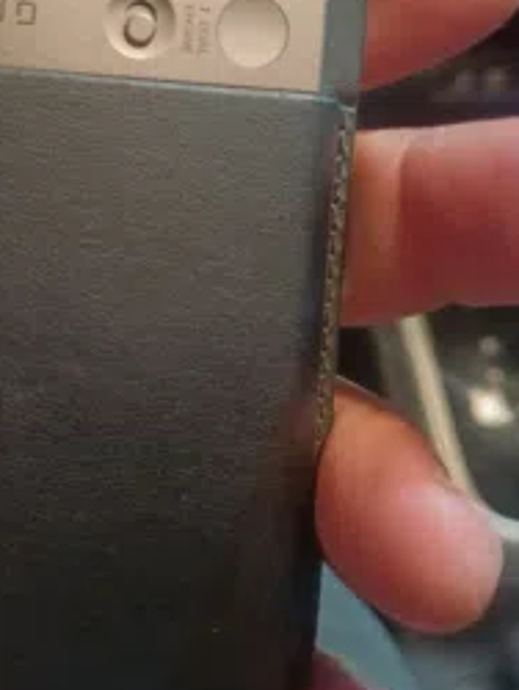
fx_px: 798
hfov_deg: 35.2
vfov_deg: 46.4
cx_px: 130
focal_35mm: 40
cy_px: 268
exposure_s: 1/11.1
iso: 1600
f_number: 1.8
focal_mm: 4.65
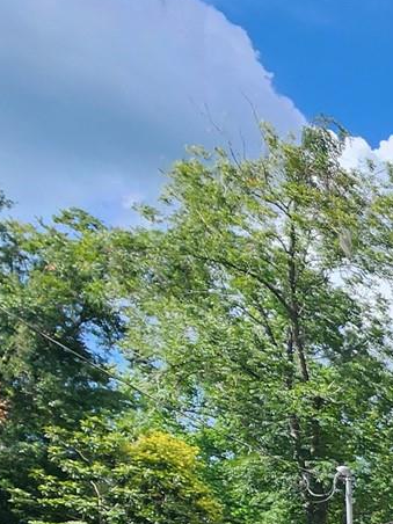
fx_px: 696
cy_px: 632
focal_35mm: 46
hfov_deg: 17.3
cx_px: 853
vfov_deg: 33.4
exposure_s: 1/1160
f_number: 2.2
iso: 50
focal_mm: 2.2
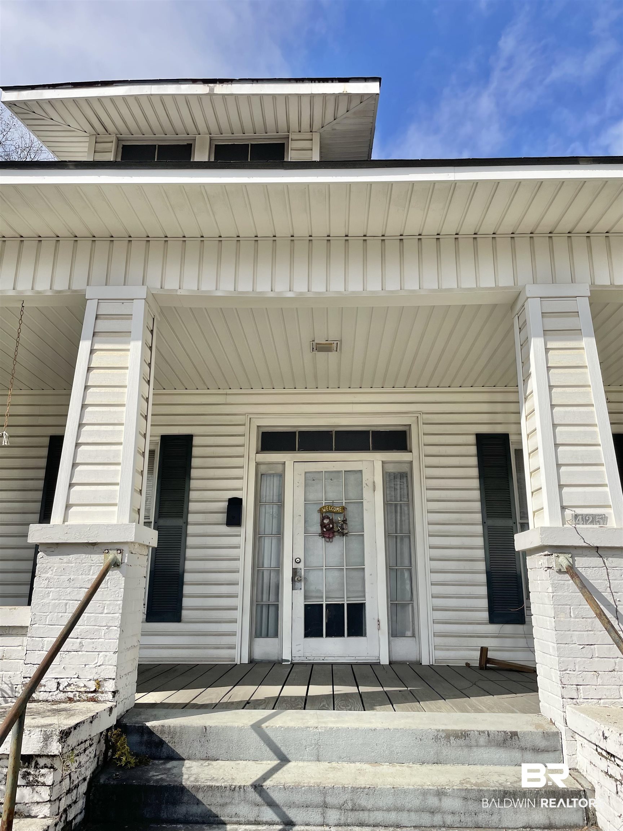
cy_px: 416
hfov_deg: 53.1
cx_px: 312
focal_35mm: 26
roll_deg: +0.1
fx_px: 624
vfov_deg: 67.3
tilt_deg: +15.8
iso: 32
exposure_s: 1/4000
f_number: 1.6
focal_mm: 4.2
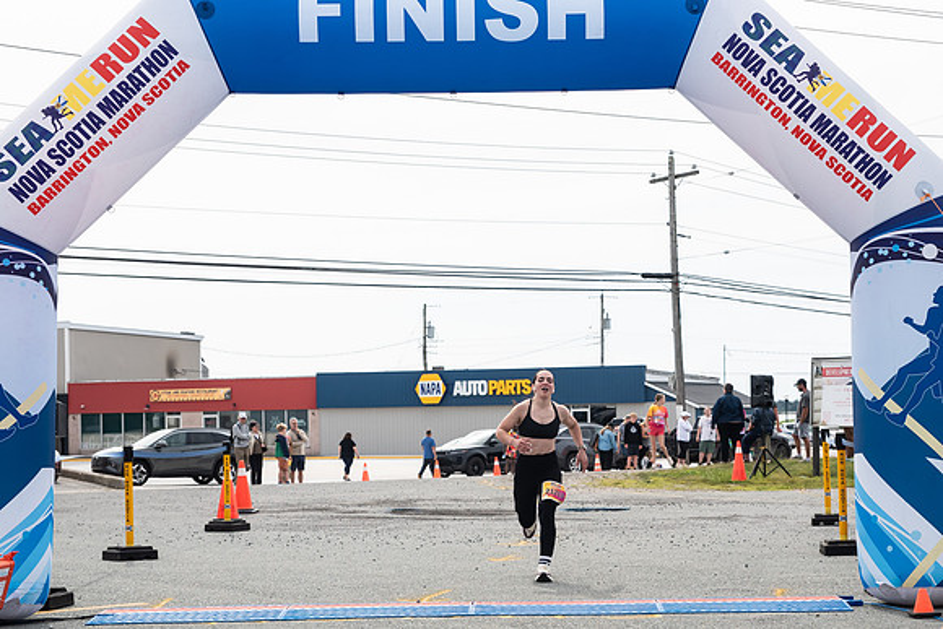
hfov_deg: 29.2
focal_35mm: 69
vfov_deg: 19.7
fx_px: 1807
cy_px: 399
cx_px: 523
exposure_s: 1/3200
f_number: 4
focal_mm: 52
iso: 800
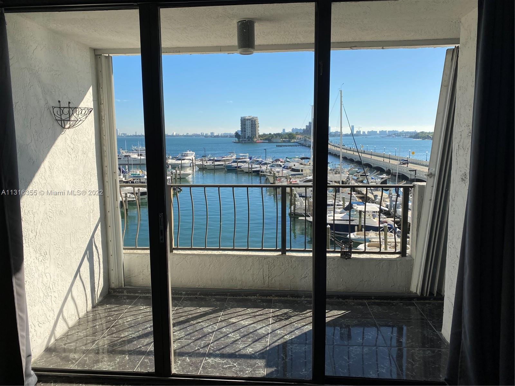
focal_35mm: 26
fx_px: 387
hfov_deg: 67.3
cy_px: 193
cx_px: 258
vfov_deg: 53.1
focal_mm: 4.25
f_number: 1.8
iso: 32
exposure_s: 1/1838
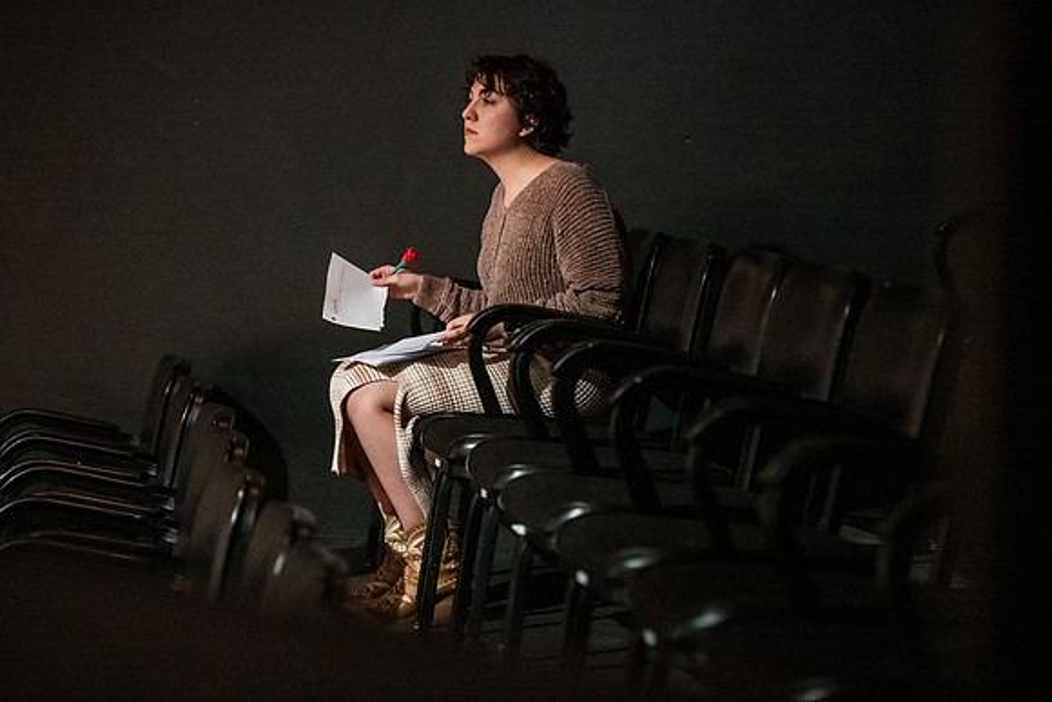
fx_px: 3566
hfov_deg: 16.8
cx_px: 526
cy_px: 351
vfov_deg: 11.2
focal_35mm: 122
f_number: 2.8
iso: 20000
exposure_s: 1/160
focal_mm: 122
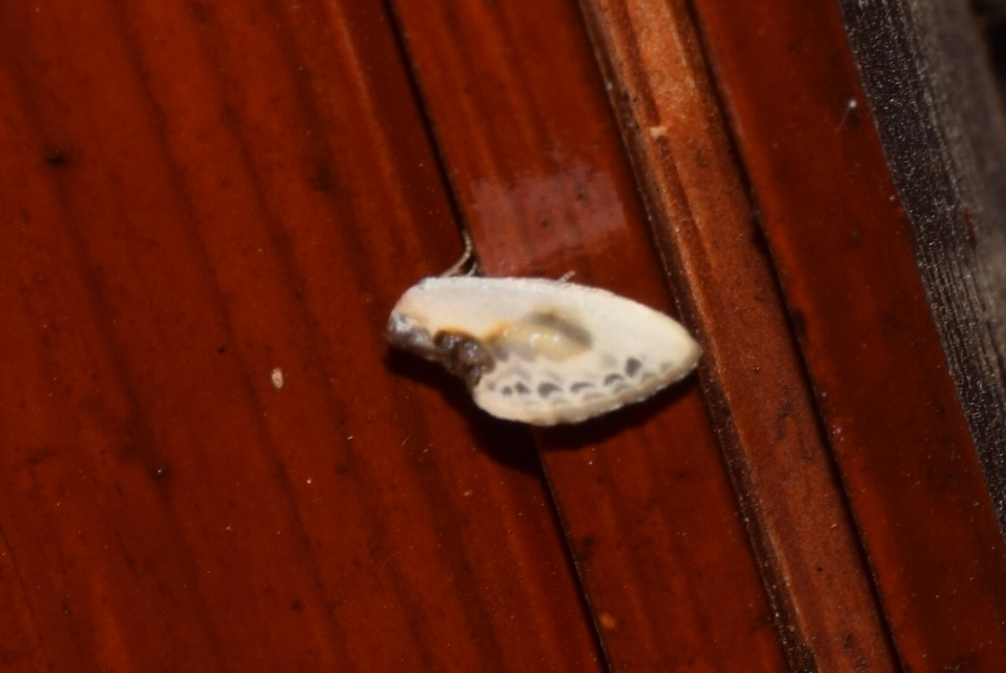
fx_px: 5874
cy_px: 336
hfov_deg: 9.8
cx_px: 503
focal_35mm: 210
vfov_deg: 6.6
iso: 100
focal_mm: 140
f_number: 13
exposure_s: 1/160
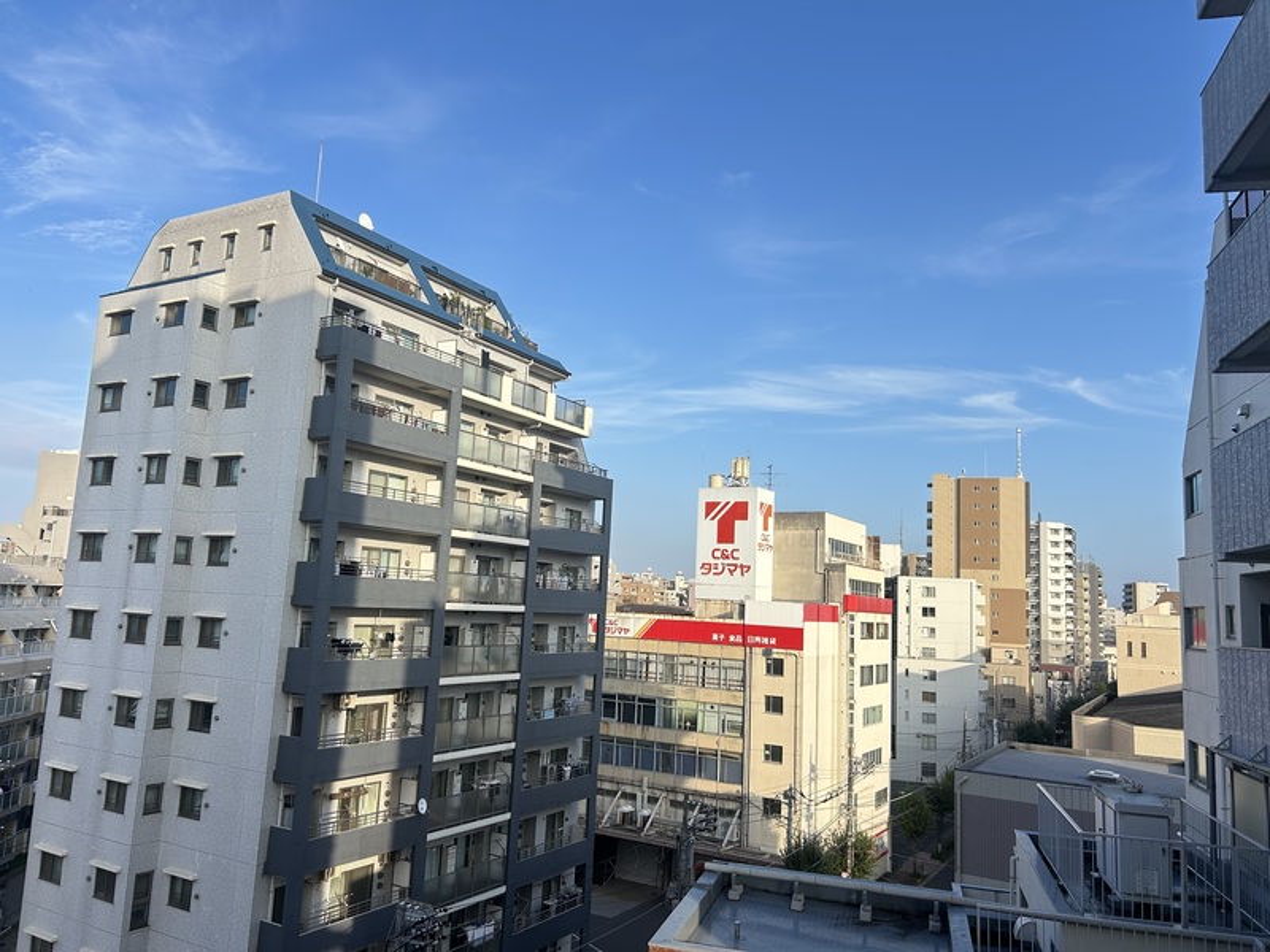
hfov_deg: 67.3
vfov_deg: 53.1
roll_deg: -3.5
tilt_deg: +7.6
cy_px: 476
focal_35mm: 26
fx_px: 954
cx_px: 635
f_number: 1.5
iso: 50
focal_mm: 5.7
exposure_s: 1/1621
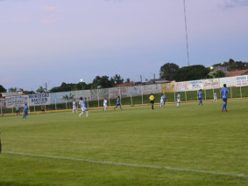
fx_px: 566
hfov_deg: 24.7
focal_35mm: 79
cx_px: 138
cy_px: 103
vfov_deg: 18.7
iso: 3200
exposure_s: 1/160
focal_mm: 31
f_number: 4
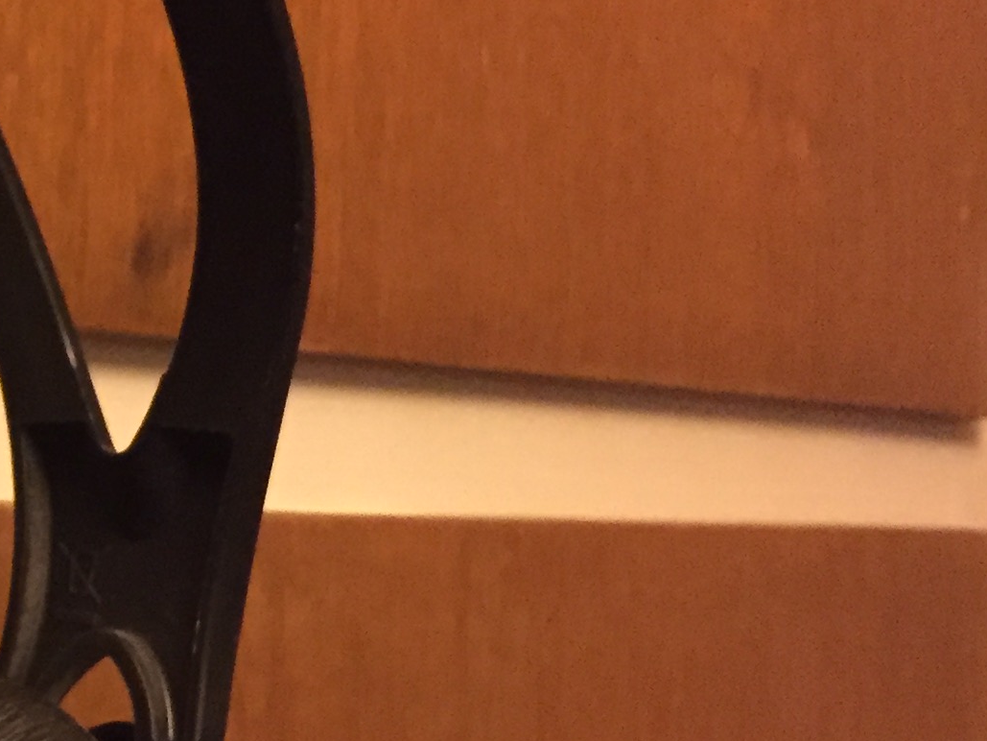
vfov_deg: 16.1
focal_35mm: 92
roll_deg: -1.3
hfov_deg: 18.9
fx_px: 2623
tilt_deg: +2.6
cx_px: -458
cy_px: 392
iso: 320
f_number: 2.2
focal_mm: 4.15
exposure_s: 1/17
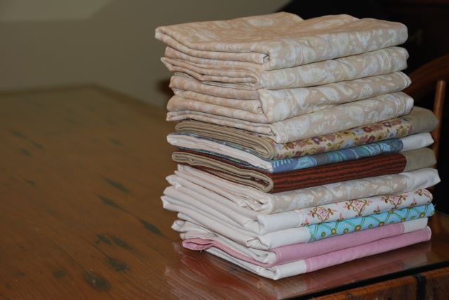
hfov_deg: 27.0
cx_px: 224
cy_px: 150
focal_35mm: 75
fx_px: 936
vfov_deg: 18.2
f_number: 5
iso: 200
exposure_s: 1/60
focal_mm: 50
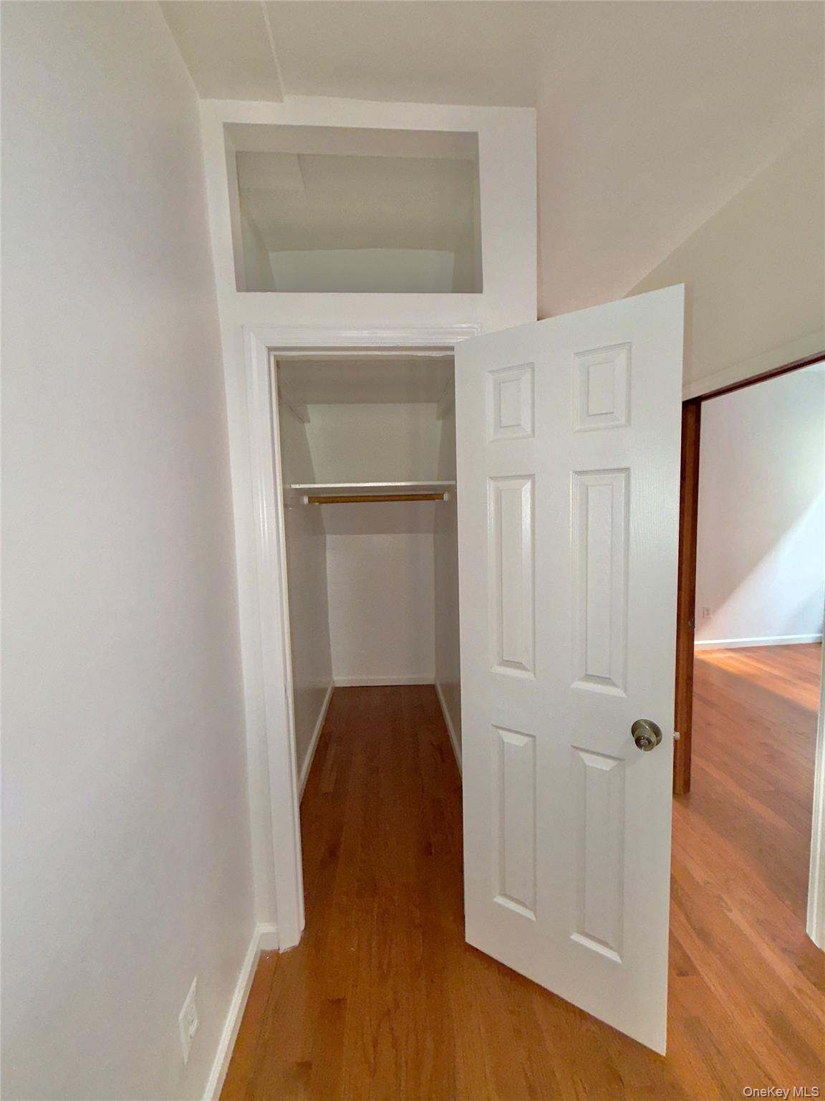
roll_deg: +1.6
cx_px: 412
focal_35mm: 14
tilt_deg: -5.2
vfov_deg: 102.1
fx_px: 445
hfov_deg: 85.7
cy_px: 550
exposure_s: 1/60
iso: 80
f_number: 2.2
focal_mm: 2.22
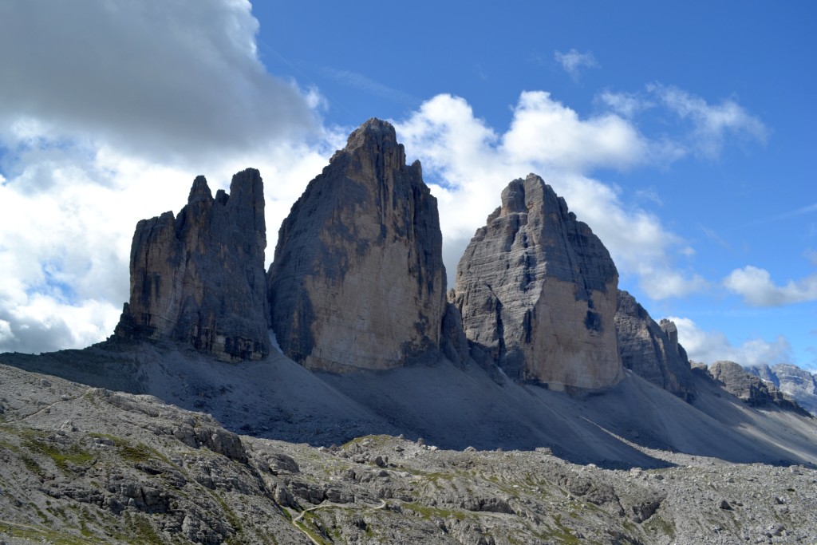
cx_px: 408
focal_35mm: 30
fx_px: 681
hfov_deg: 61.9
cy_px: 272
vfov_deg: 43.6
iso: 100
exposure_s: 1/200
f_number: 7.1
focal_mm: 20
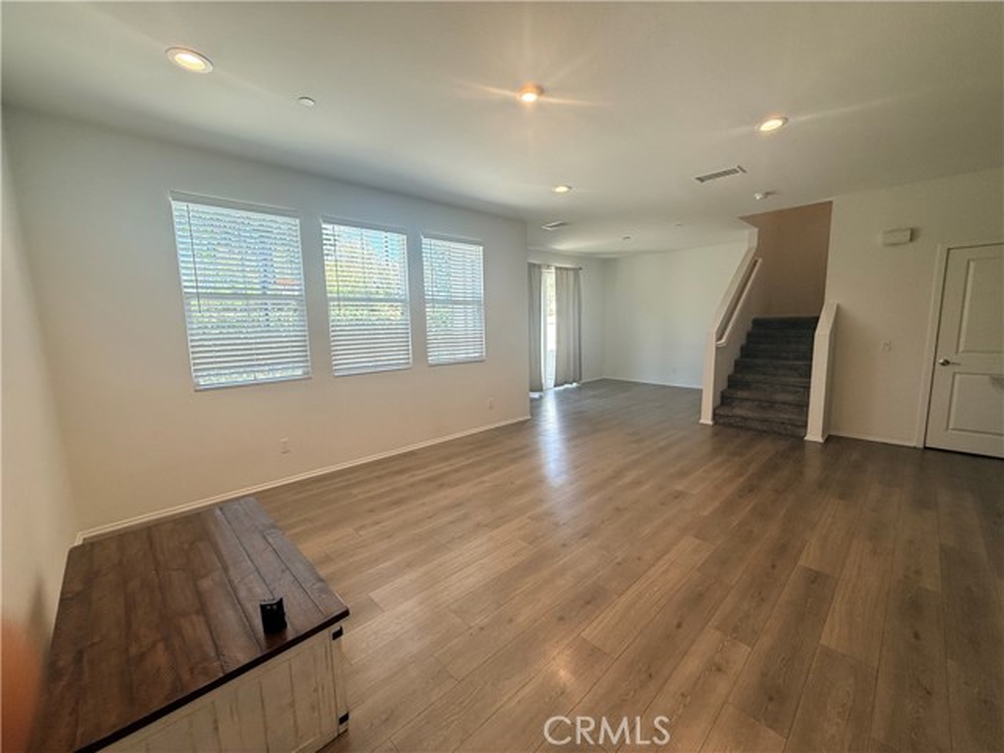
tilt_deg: -8.1
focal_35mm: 14
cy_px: 376
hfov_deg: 102.1
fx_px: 406
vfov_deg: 85.7
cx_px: 502
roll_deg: +1.6
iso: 100
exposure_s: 1/120
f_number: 2.2
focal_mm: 2.22
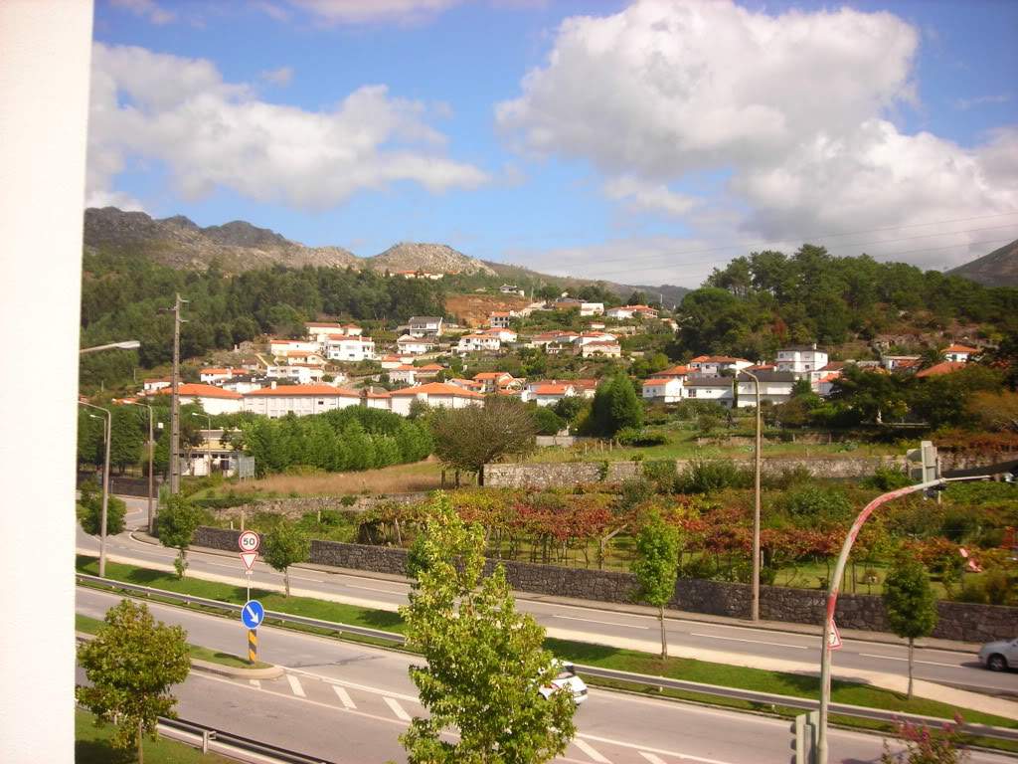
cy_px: 382
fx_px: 1118
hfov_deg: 49.0
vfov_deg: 37.7
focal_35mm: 38
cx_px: 509
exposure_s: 1/183
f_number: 6.4
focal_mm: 6.3
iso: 50
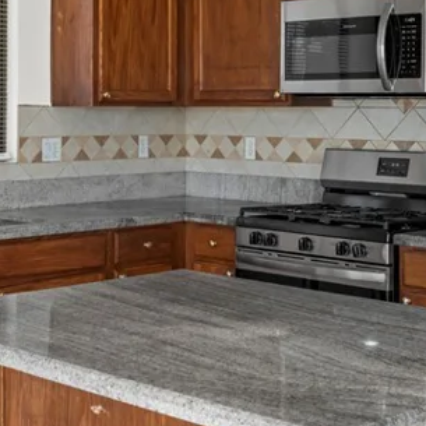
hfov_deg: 22.4
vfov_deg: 22.3
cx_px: 161
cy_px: 108
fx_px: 1072
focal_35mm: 77
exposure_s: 1/8
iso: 400
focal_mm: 27
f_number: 8
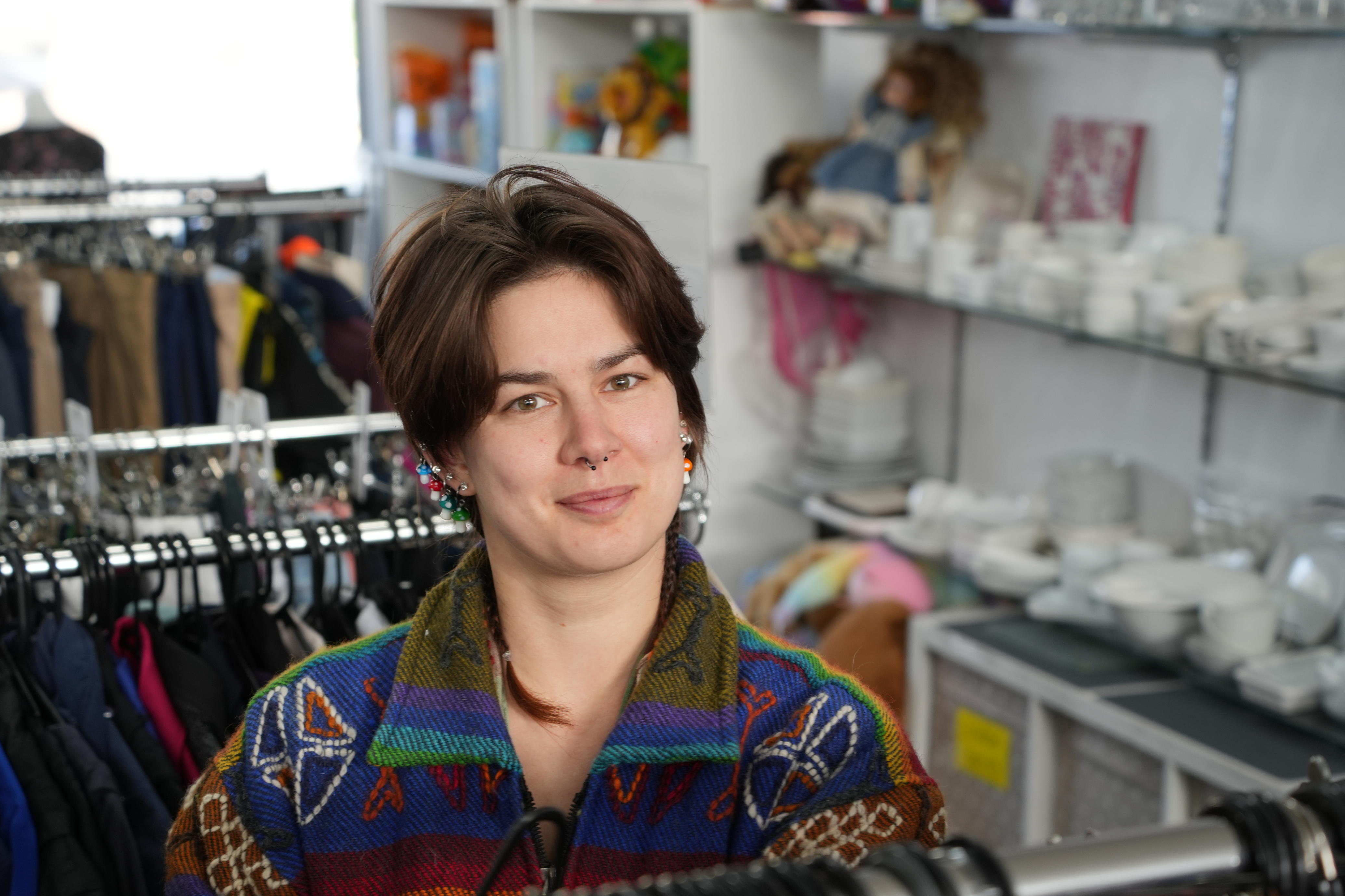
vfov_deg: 21.5
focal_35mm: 63
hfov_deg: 31.9
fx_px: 2353
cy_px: 521
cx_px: 600
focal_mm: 52
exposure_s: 1/100
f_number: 3.5
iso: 400
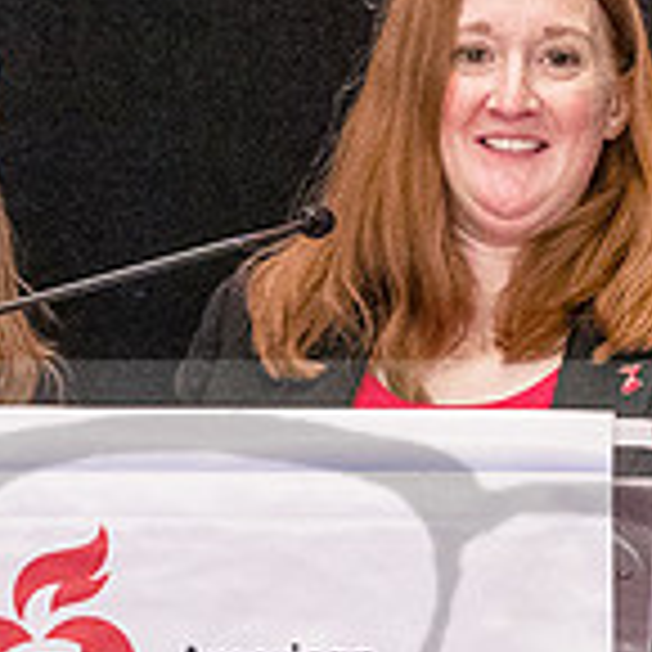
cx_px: 63
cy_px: 560
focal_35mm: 1023
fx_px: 21800
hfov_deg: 1.7
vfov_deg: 1.7
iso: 6400
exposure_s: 1/125
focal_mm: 200
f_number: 4
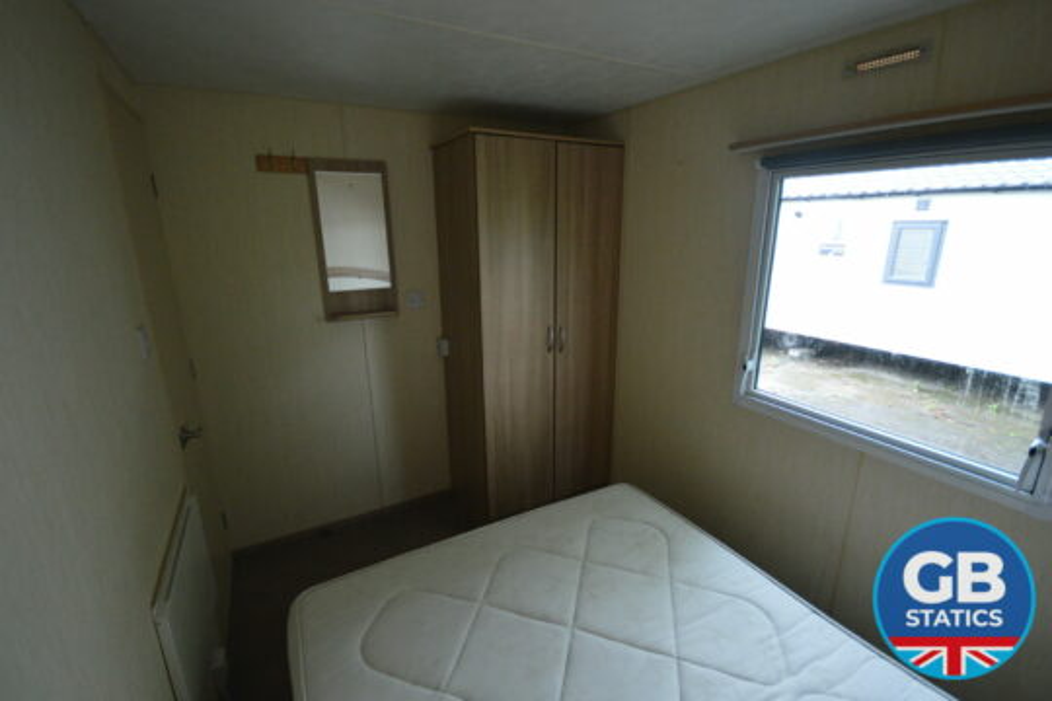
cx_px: 526
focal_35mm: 15
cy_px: 350
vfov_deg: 77.3
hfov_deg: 100.4
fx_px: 438
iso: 1400
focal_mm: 10
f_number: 4
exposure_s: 1/60
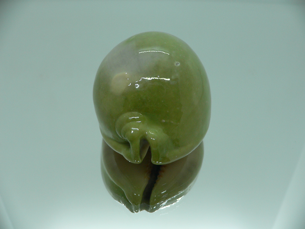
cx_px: 152
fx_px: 308
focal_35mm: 35
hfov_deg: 52.6
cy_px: 114
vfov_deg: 40.7
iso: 80
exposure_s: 1/60
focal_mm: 4.6
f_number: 2.8
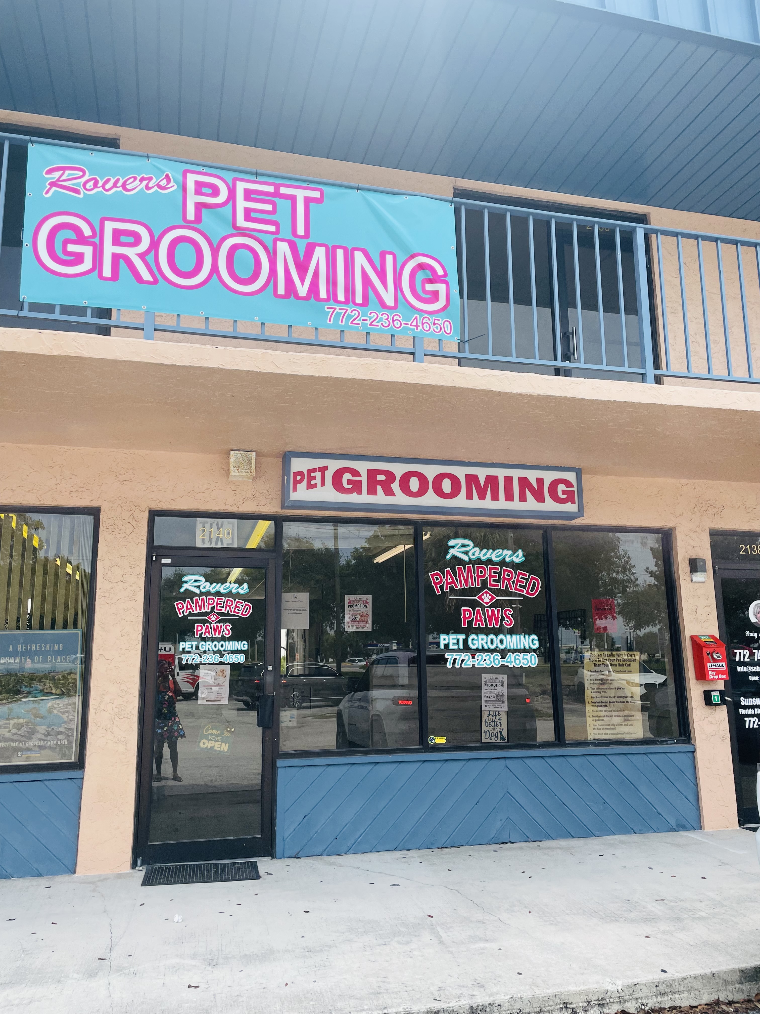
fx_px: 761
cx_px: 380
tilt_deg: +12.3
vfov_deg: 67.3
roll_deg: +1.6
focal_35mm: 26
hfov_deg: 53.1
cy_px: 507
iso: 32
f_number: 1.6
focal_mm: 4.2
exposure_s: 1/1366
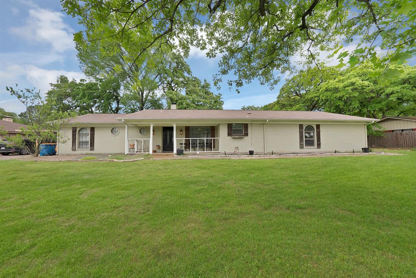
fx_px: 139
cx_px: 208
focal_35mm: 12
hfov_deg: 112.6
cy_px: 139
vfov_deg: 90.1
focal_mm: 12
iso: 640
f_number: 8
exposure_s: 1/160
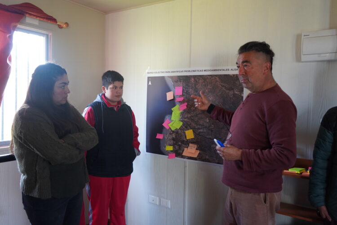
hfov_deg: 63.7
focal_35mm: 29
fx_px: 271
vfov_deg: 45.0
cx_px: 168
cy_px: 112
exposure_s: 1/160
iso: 2000
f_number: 4
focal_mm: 29
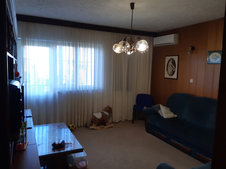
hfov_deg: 67.3
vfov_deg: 53.1
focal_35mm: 26
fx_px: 170
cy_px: 84
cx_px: 113
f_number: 1.7
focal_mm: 3.93
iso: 64
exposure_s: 1/60
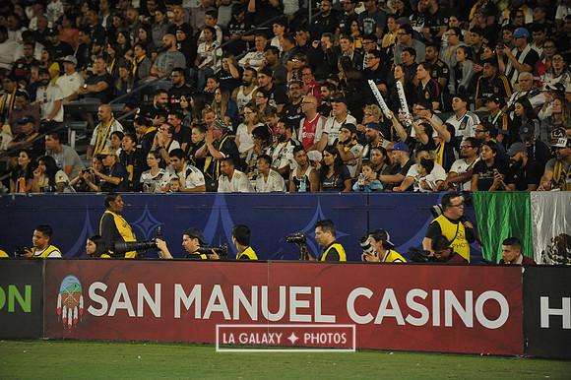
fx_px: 2774
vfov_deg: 7.8
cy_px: 190
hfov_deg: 11.8
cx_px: 286
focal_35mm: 175
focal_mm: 175
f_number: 3.2
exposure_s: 1/1250
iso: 3200
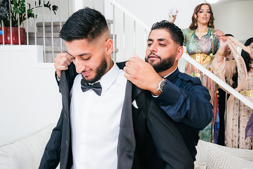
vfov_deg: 30.5
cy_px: 84
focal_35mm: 44
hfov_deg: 44.5
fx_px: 309
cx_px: 126
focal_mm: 44
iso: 5000
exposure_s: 1/160
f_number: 9
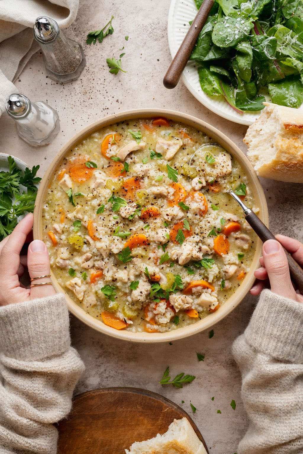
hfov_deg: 32.6
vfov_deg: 47.4
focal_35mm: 41
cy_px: 227
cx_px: 152
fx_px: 518
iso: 400
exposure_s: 1/200
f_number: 13
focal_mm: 41
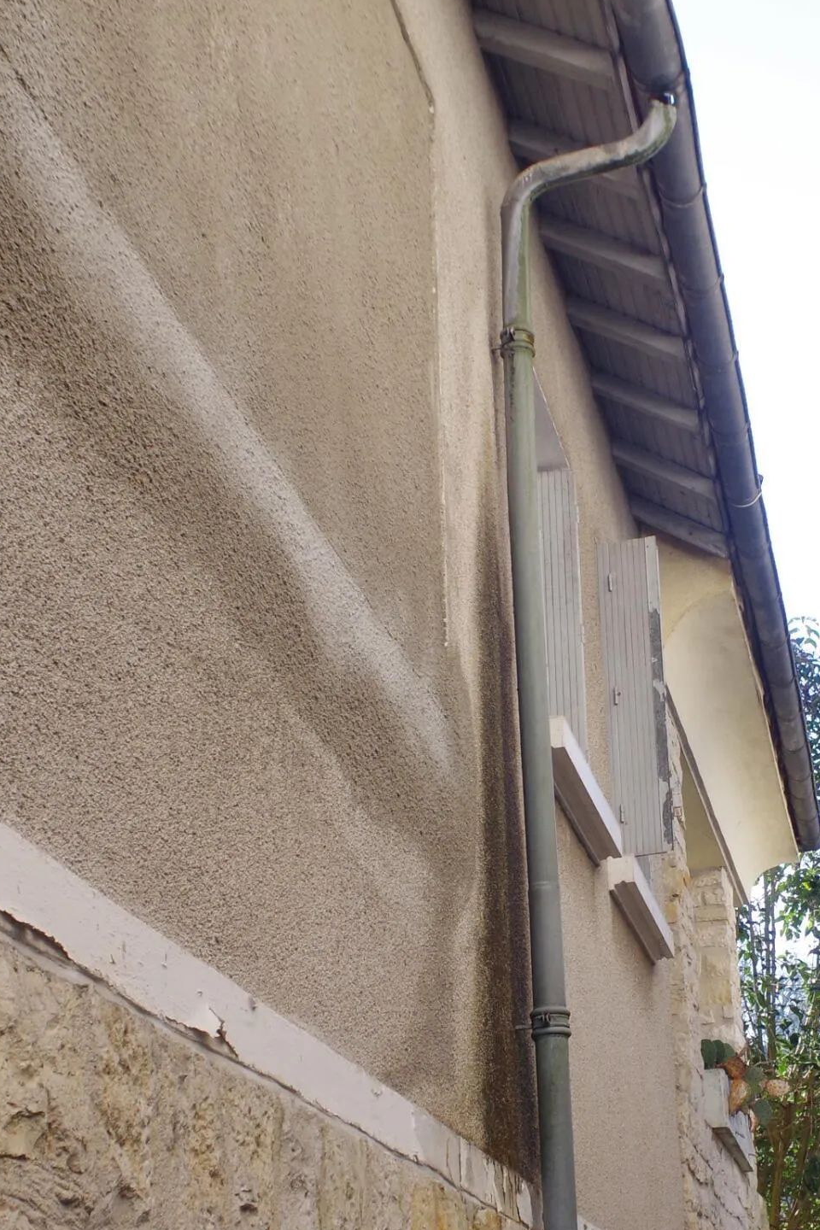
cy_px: 742
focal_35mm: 54
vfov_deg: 36.7
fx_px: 1845
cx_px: 659
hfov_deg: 24.6
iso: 400
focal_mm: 18
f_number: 7.1
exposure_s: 1/250
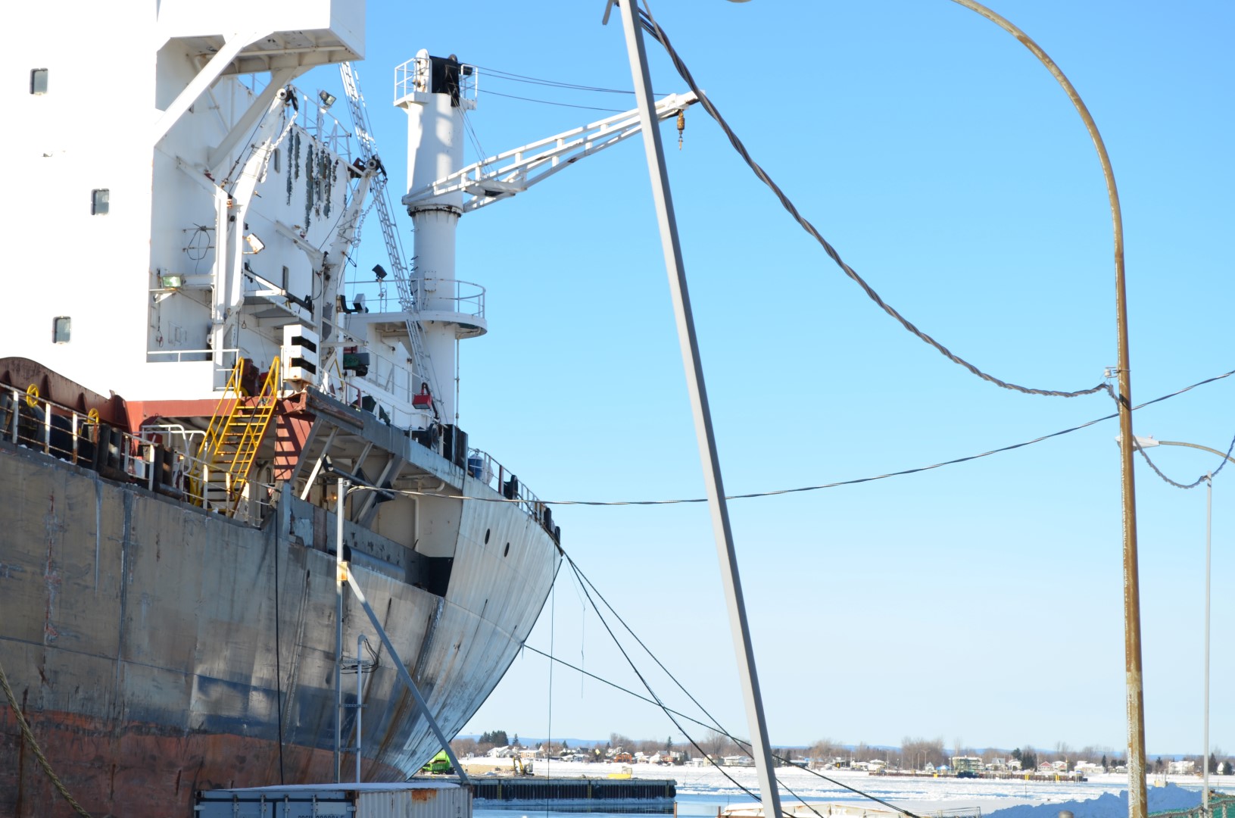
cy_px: 409
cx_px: 618
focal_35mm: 82
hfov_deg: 24.7
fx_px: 2824
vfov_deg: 16.5
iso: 110
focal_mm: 55
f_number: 8
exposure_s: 1/250
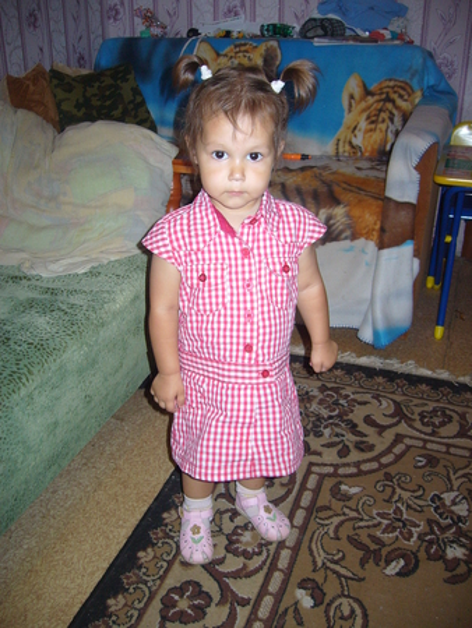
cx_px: 236
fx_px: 636
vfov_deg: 52.6
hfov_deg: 40.7
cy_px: 314
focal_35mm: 35
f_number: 2.8
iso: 100
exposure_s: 1/60
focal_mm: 5.8
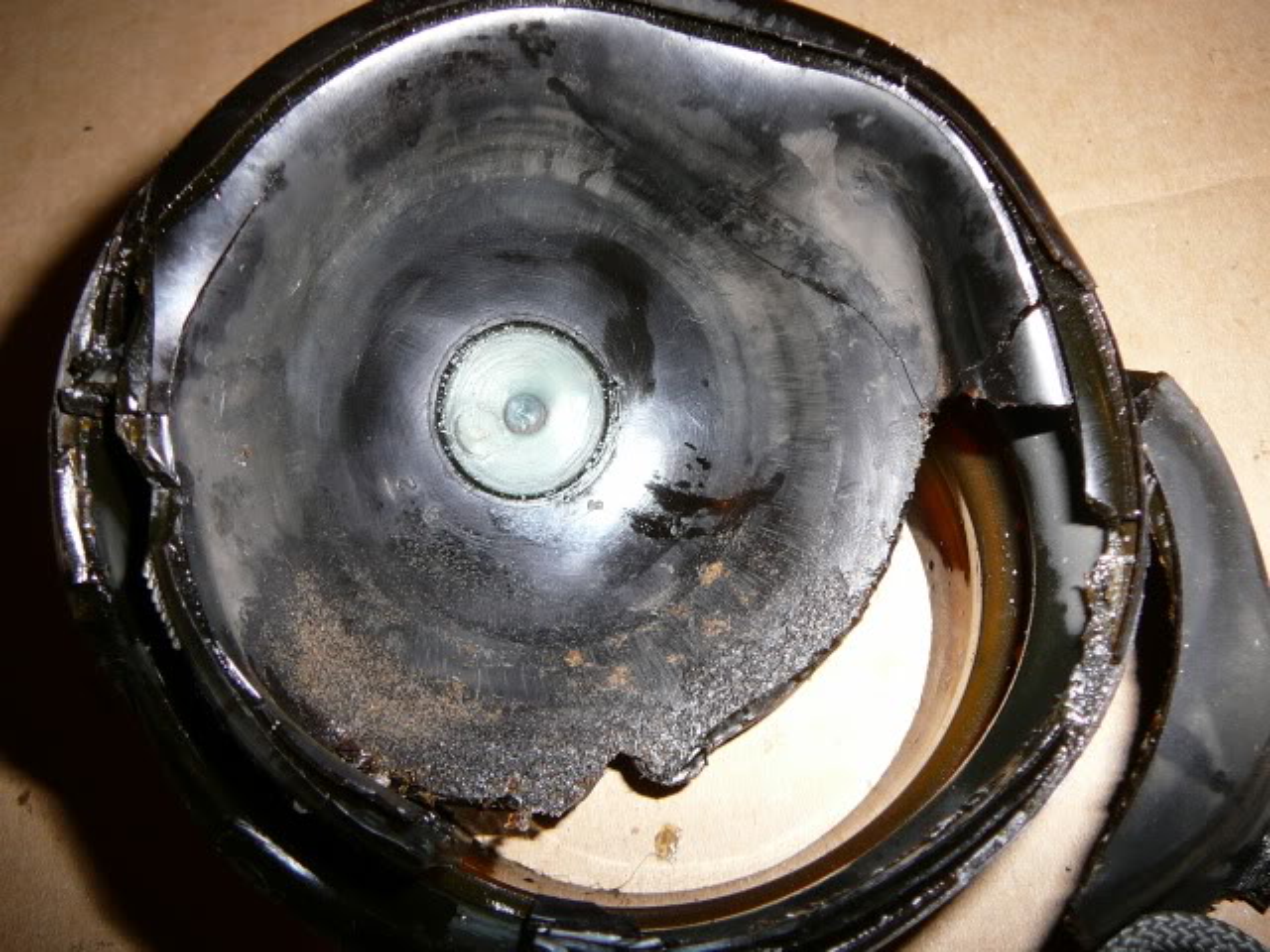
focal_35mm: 35
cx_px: 635
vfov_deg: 40.7
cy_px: 476
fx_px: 1284
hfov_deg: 52.6
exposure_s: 1/30
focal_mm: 5.2
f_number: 2.8
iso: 80
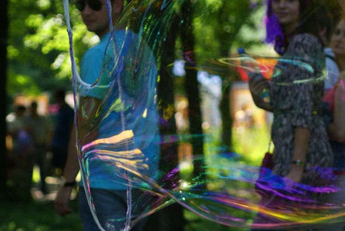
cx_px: 219
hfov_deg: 7.2
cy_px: 105
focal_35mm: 287
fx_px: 2749
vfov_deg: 4.8
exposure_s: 1/320
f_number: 5.6
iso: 400
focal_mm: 135
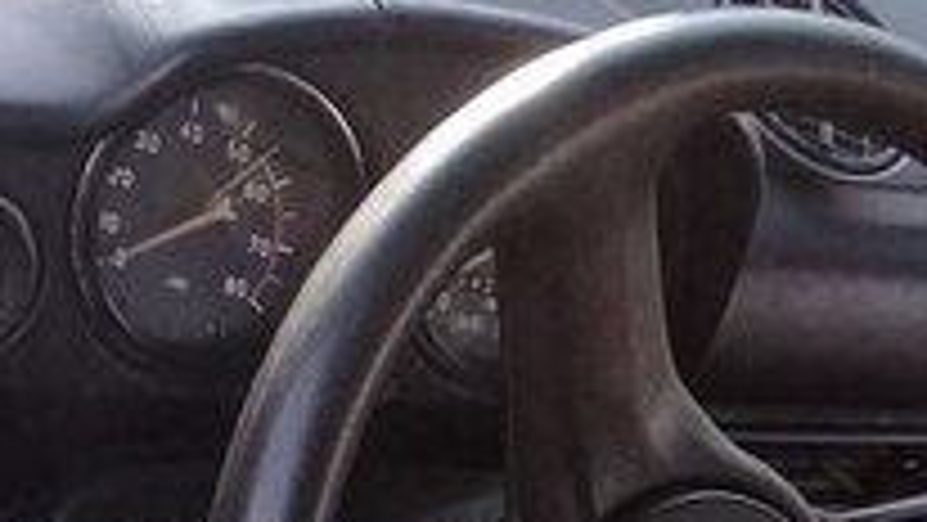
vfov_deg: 10.8
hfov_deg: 19.7
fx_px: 2655
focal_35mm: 108
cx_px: 616
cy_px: 803
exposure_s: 1/100
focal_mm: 3.3
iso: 100
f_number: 2.2
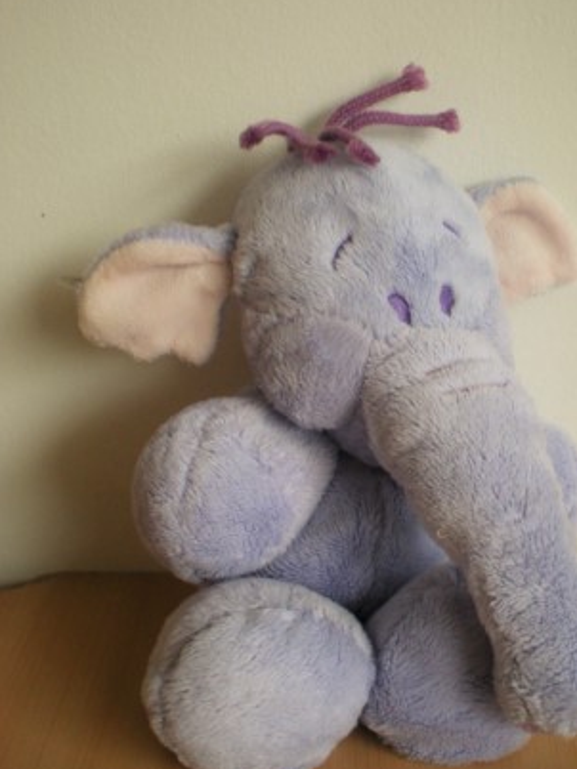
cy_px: 408
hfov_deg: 29.5
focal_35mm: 49
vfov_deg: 38.9
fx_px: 1090
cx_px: 369
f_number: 3.1
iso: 184
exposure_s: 1/59.8
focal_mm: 6.3
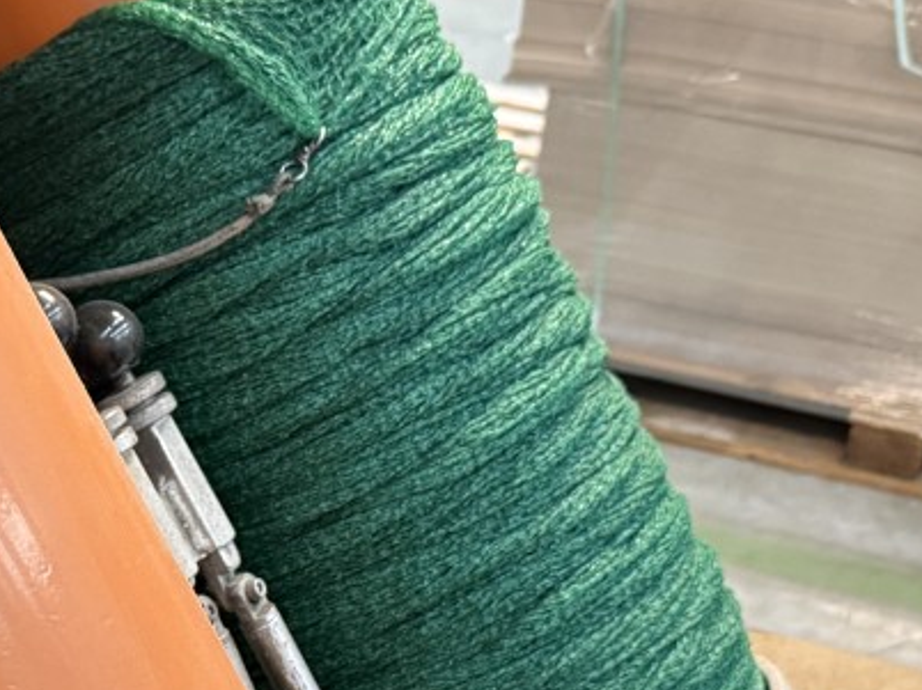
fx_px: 2289
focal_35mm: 86
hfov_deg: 21.9
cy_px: 676
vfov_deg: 16.8
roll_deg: -1.6
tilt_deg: -29.5
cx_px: -11
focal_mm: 6.76
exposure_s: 1/60
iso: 400
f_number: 1.78
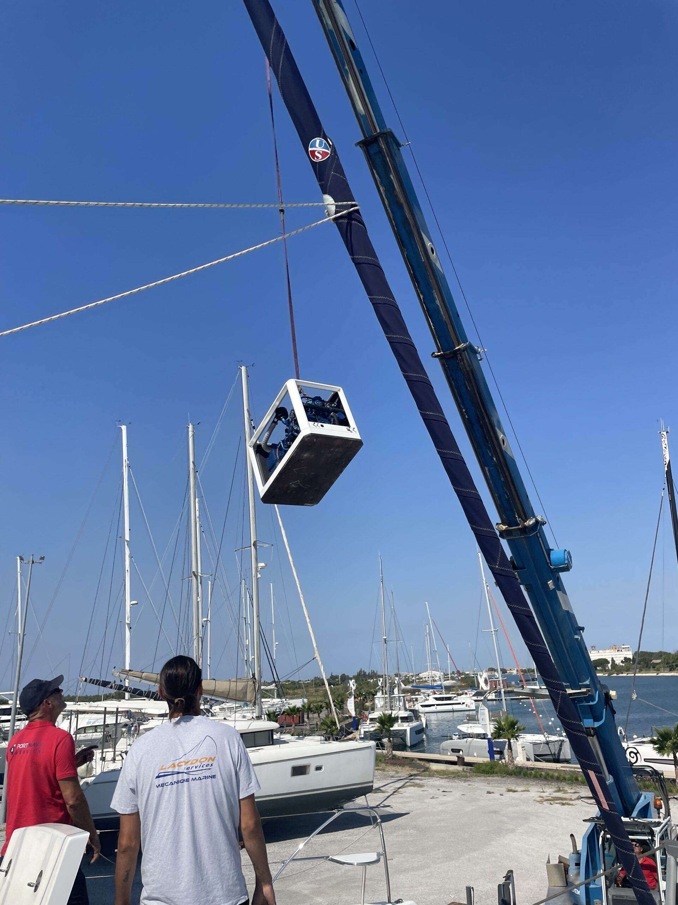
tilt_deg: +17.1
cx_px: 339
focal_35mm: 26
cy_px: 452
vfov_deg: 67.3
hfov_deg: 53.1
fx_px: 679
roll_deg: +5.4
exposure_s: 1/5556
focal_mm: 4.2
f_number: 1.6
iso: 32
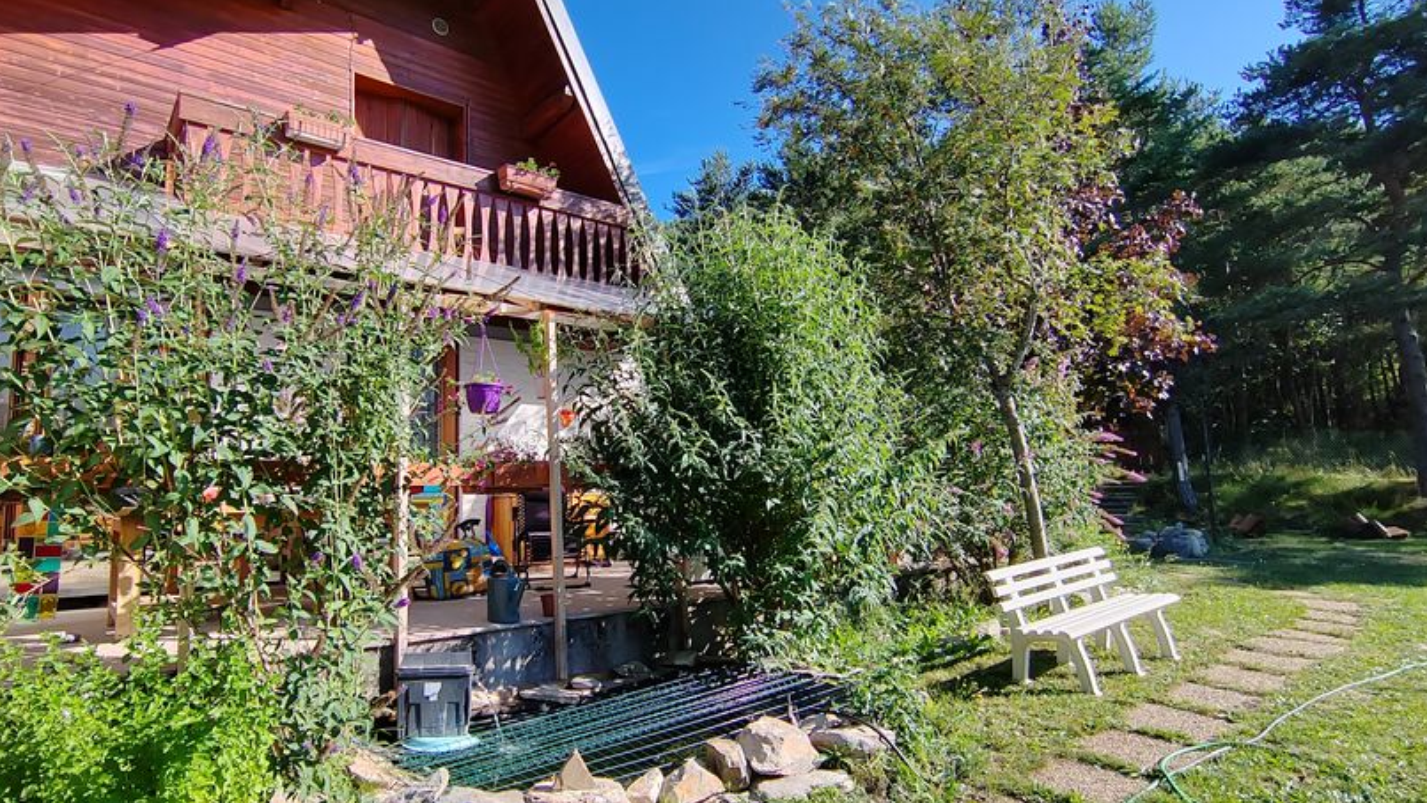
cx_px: 620
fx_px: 870
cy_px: 420
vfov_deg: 49.5
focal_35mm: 23
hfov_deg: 78.3
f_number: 2.2
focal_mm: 2.16
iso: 100
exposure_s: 1/912
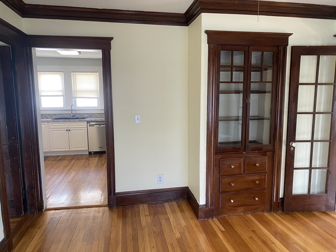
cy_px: 126
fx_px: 252
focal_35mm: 26
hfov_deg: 67.3
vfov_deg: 53.1
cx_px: 168
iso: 160
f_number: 1.8
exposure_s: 1/60
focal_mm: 4.25
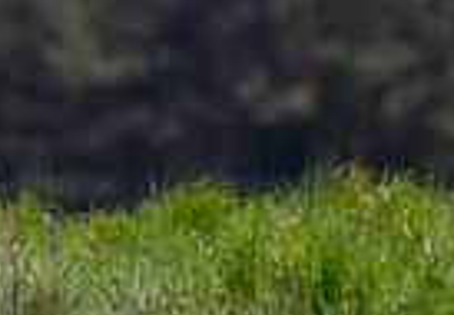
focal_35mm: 2926
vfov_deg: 0.5
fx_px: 37359
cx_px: -566
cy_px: 162
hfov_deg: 0.7
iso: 500
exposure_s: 1/2500
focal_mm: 560
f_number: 4
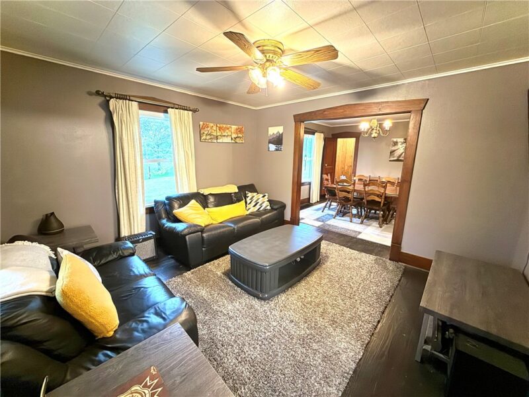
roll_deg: -0.1
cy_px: 198
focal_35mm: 14
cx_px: 264
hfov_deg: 102.1
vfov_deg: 85.7
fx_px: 214
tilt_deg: -11.4
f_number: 2.2
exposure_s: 1/40
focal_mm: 2.22
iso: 1000
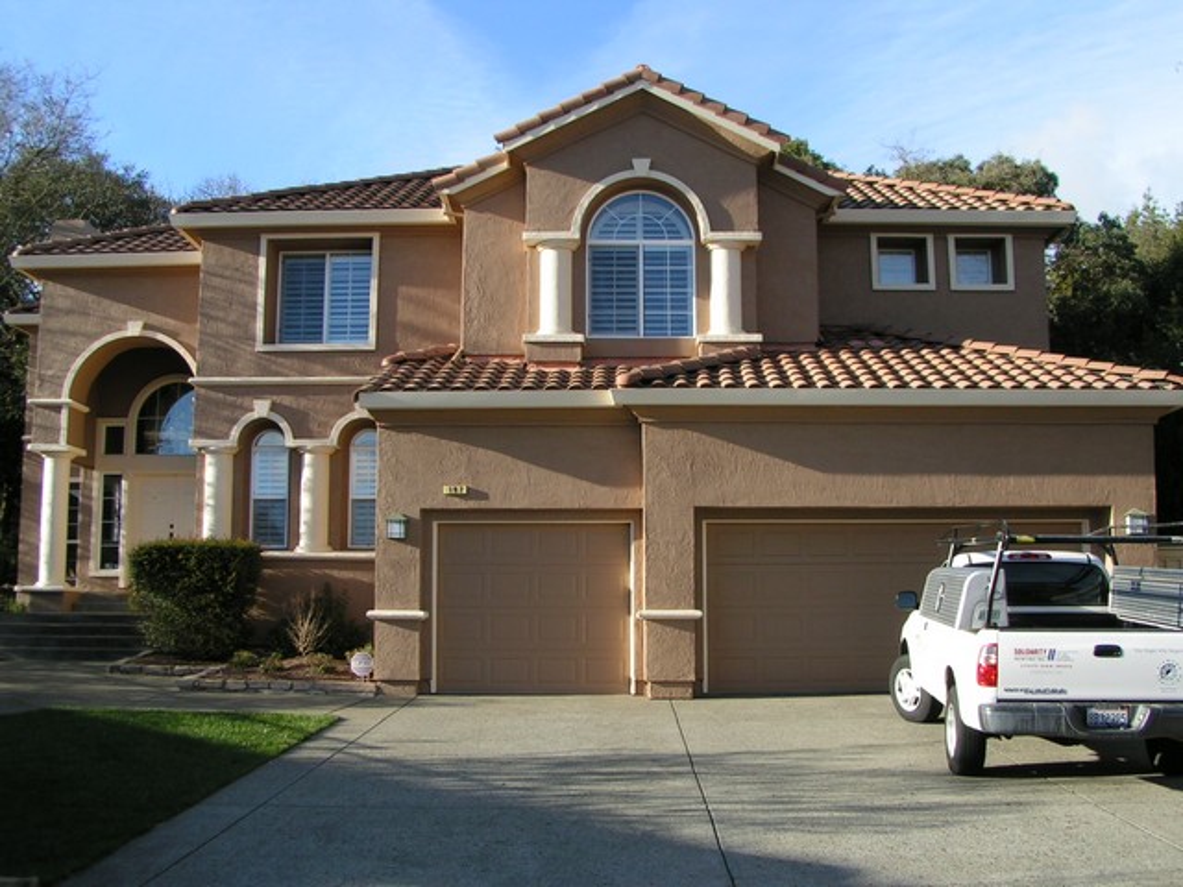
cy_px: 444
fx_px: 1299
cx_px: 592
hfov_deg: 49.0
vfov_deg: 37.7
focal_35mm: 38
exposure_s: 1/160
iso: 50
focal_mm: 5.8
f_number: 5.6
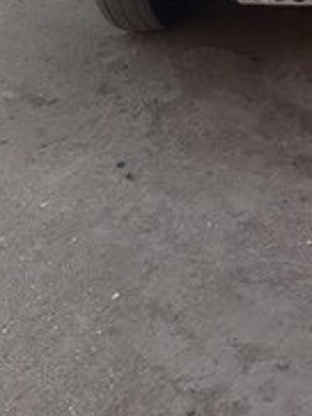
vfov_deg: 24.7
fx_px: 888
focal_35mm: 74
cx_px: 356
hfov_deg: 19.0
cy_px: -30
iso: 40
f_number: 1.9
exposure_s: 1/419
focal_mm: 3.6
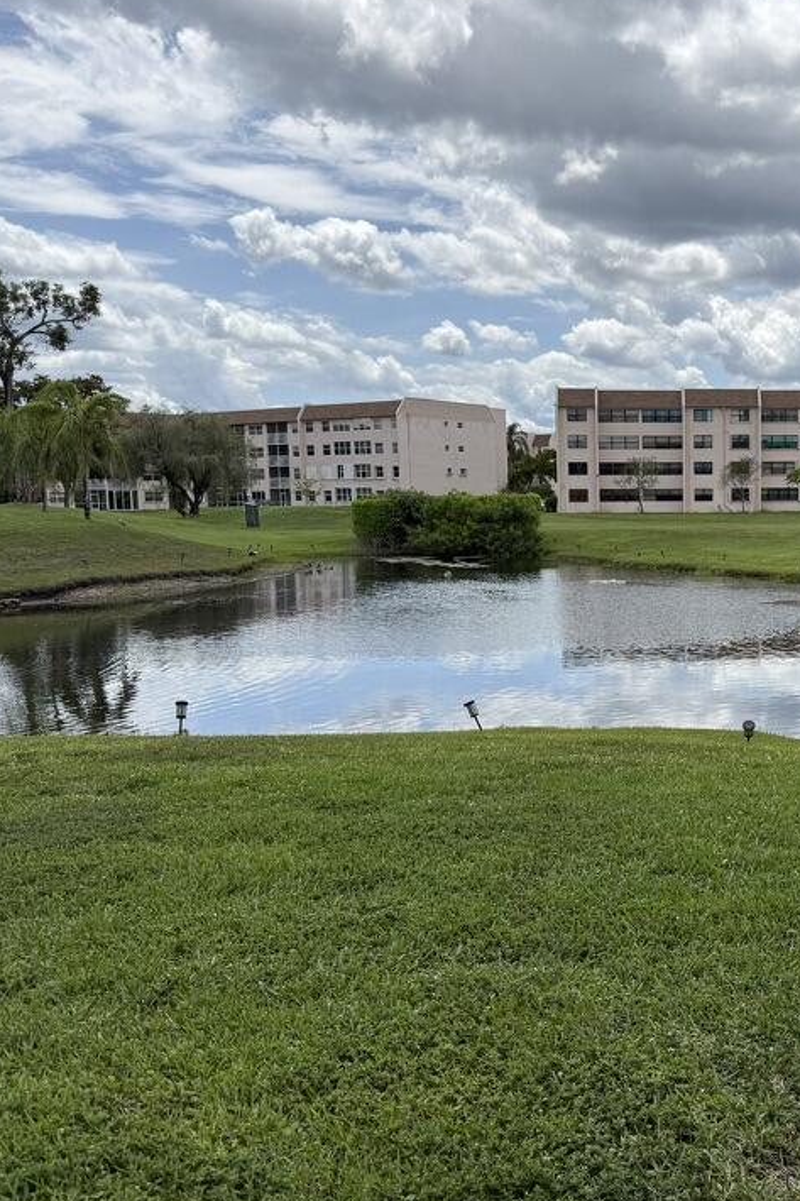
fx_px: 1200
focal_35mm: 36
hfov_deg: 34.8
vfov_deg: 53.1
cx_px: 714
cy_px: 626
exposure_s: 1/6173
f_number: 1.78
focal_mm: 6.76
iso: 80
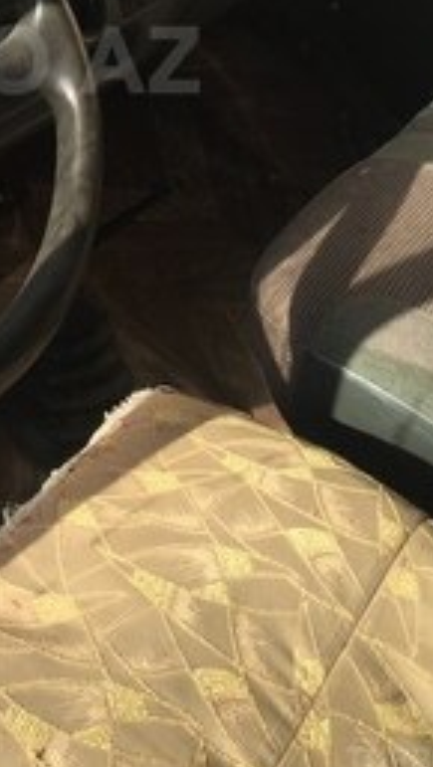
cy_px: 60
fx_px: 1242
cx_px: -30
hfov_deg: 19.1
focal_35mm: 61
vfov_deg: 32.4
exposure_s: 1/1041
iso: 32
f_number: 2.2
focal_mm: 4.15
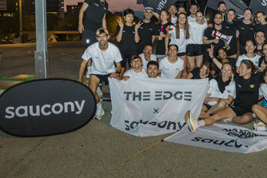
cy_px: 40
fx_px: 341
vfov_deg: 28.7
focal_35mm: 46
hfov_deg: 41.7
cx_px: 195
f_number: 2.8
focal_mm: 16
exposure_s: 1/250
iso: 2000
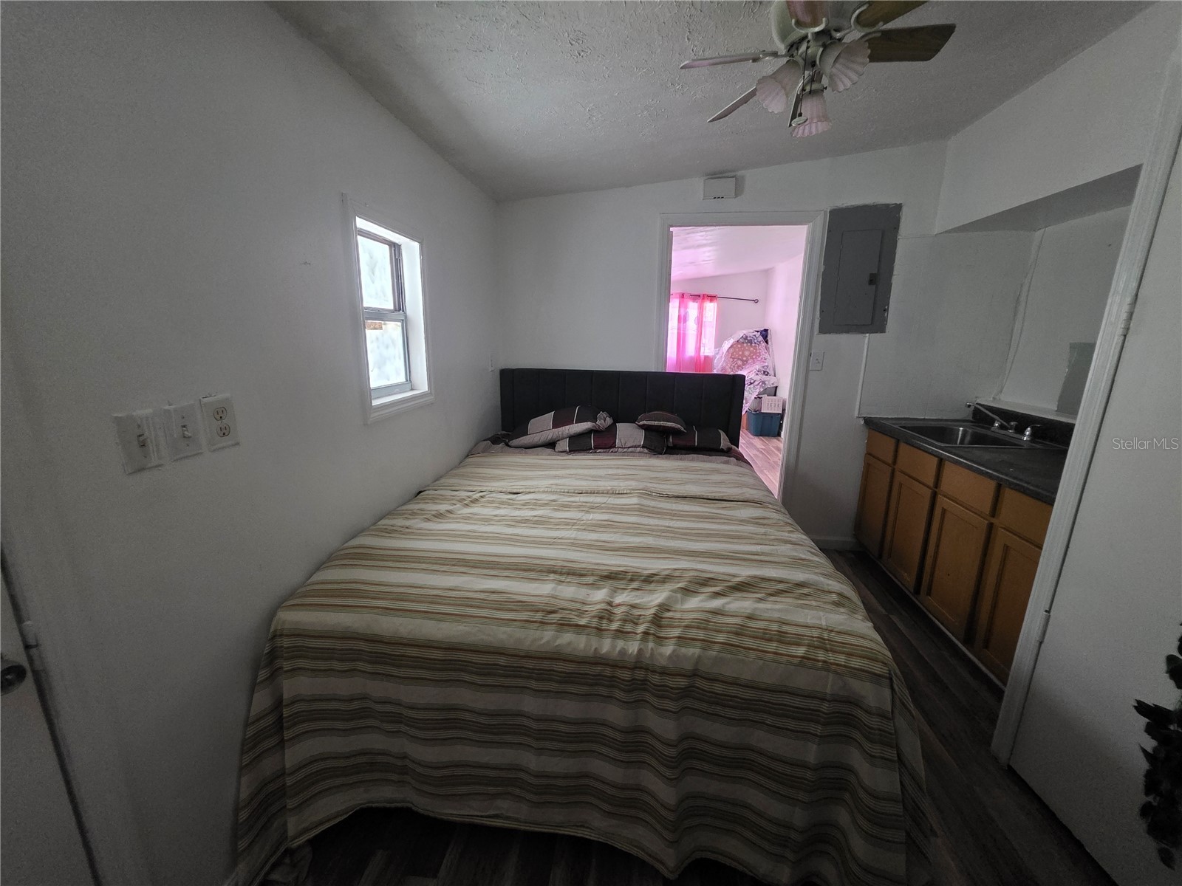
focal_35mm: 13
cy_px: 443
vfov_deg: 89.9
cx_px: 591
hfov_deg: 106.2
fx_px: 444
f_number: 1.9
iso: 1000
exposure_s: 1/60
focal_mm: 2.2
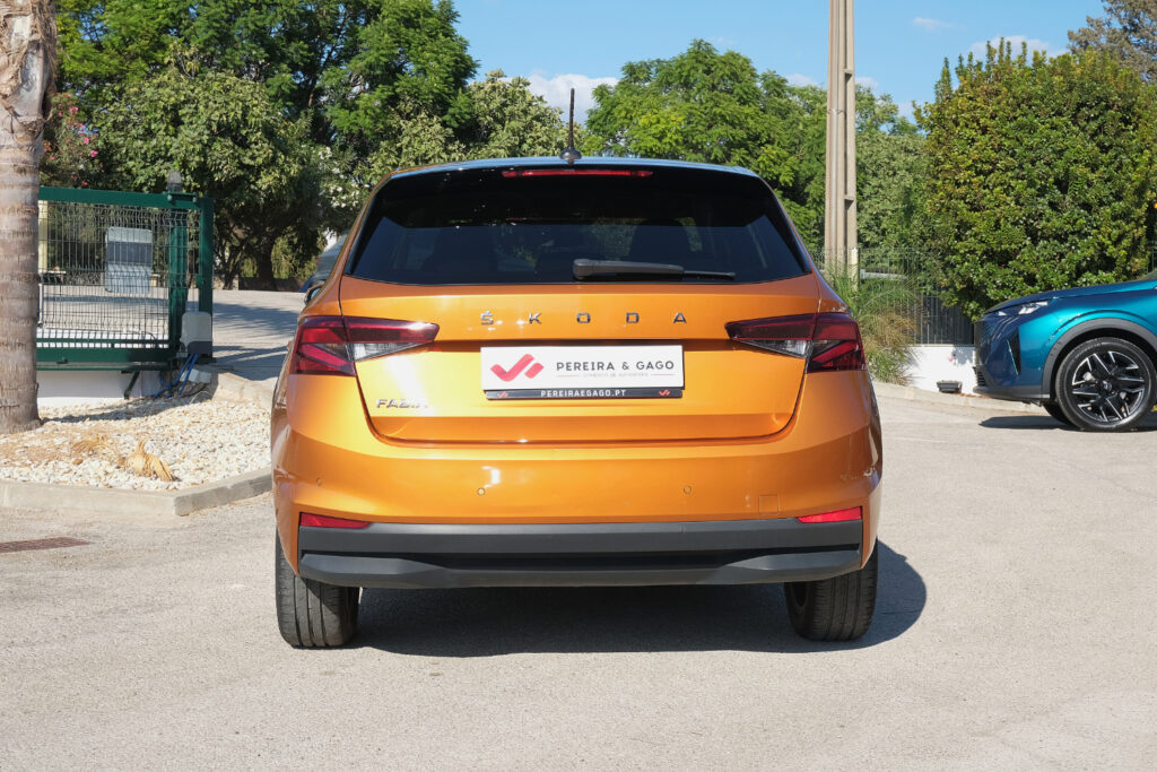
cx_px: 578
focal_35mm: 54
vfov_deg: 25.1
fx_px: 1736
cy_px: 386
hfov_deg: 36.9
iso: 160
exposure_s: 1/200
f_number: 9
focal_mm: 36.3
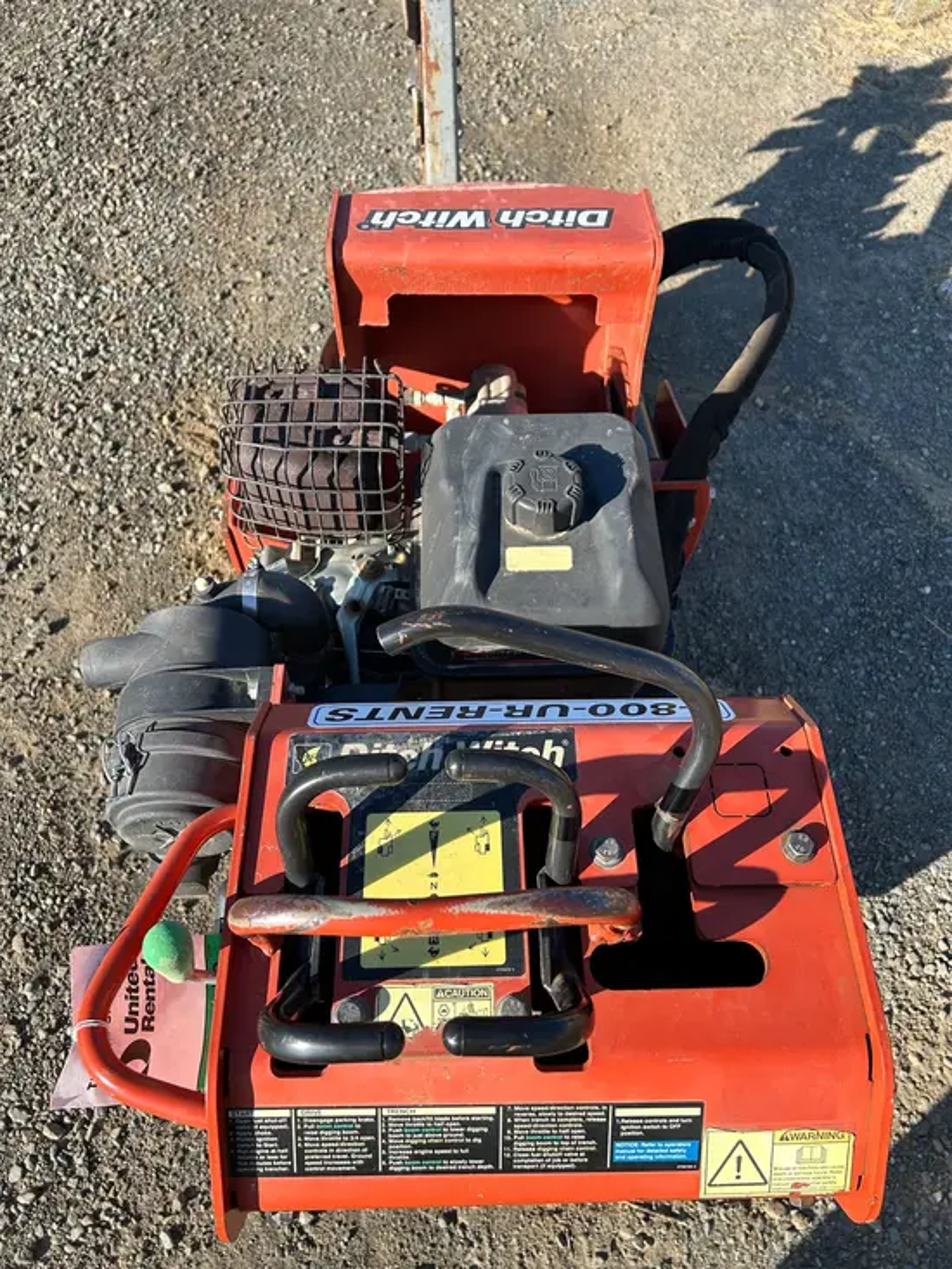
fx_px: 953
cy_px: 634
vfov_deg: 67.3
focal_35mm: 26
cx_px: 476
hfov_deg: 53.1
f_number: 1.5
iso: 50
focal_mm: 5.7
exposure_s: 1/1344
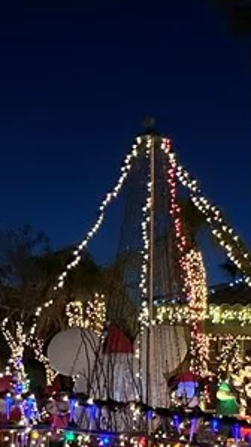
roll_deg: +0.0
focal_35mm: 97
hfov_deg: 10.7
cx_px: 598
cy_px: 336
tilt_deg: +6.4
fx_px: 1149
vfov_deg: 21.8
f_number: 1.5
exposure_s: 1/30
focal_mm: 5.7
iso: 640
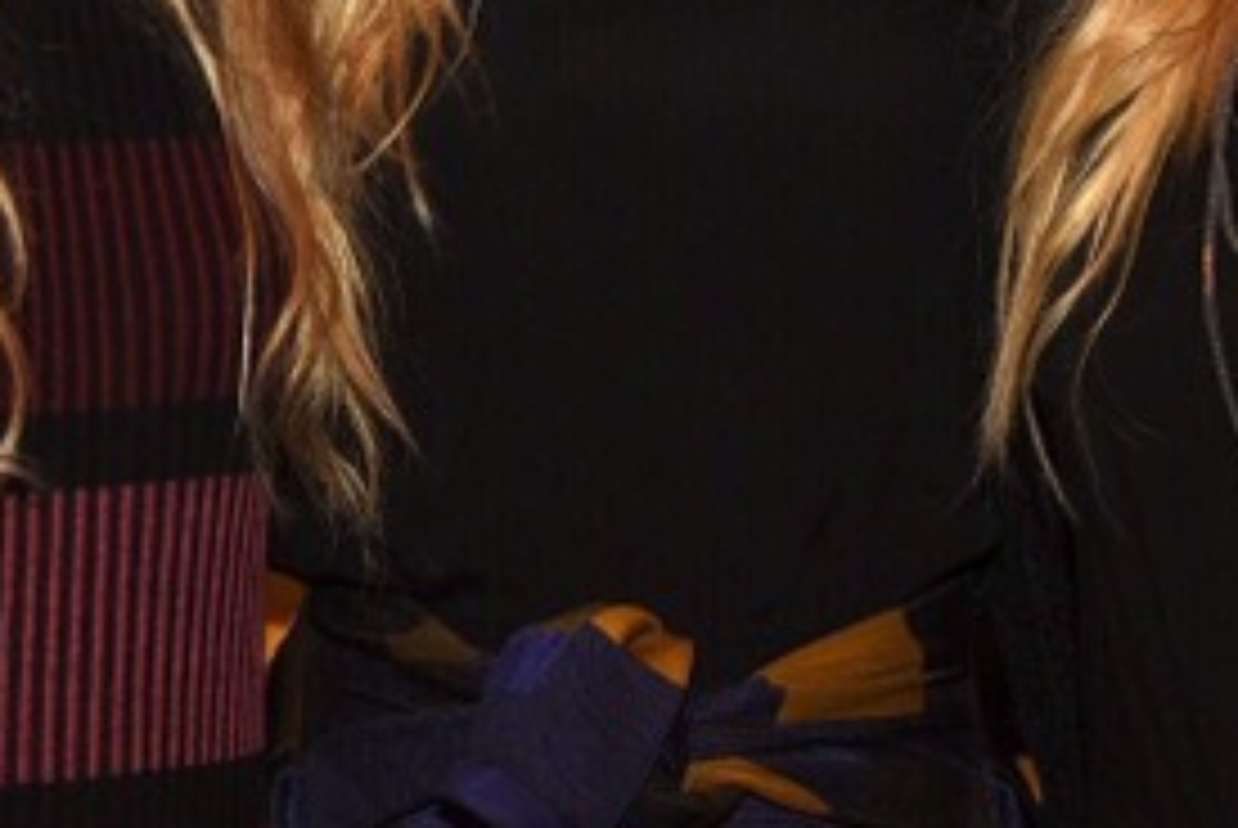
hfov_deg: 16.8
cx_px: 680
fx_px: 4200
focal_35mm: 122
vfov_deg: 11.2
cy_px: -14
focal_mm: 42
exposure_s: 1/50
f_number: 3.5
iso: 400
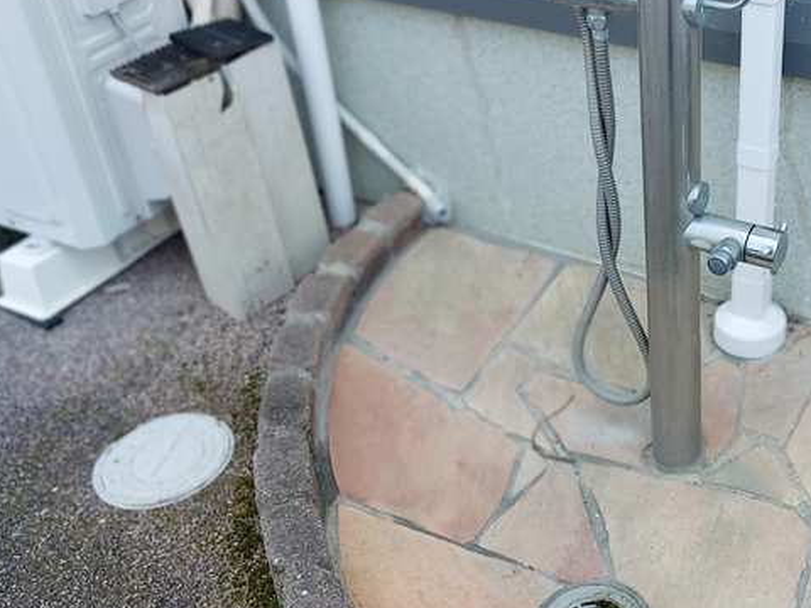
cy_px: 287
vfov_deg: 30.3
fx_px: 1125
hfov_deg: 38.3
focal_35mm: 48
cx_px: 637
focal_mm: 5.23
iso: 25
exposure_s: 1/318
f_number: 1.8
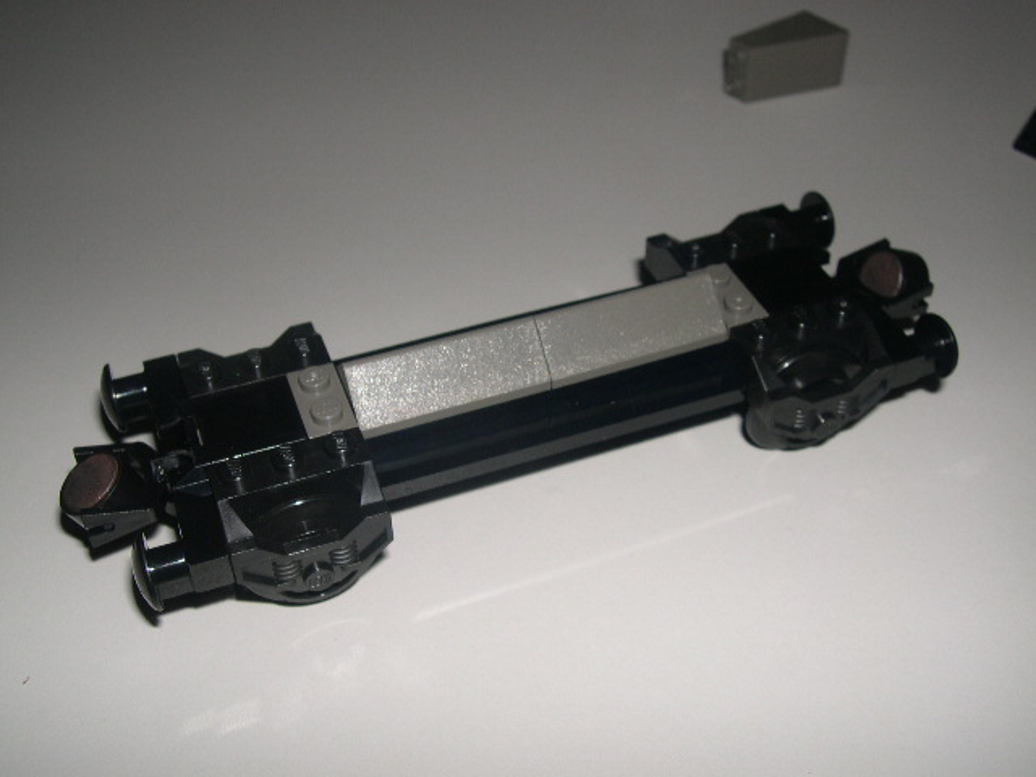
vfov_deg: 37.7
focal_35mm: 38
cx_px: 518
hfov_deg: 49.0
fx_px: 1137
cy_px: 388
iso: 100
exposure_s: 1/60
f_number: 7.6
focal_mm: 8
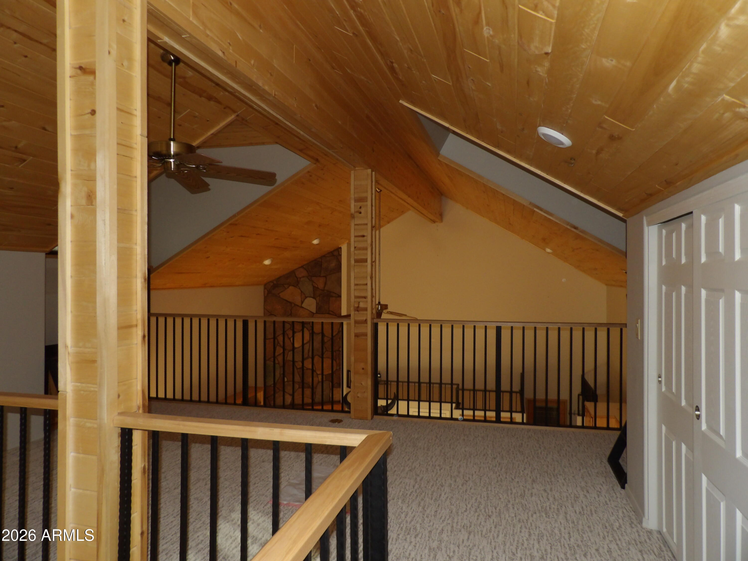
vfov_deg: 56.8
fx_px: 519
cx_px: 374
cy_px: 280
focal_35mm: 24
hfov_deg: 71.6
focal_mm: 4.3
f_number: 3.2
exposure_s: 1/32
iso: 200
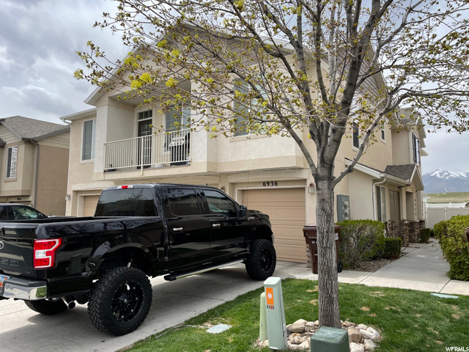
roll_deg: -0.1
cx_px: 234
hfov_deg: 67.3
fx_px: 352
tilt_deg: +7.0
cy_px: 176
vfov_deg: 53.1
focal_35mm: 26
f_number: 1.6
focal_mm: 4.2
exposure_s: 1/2564
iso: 32
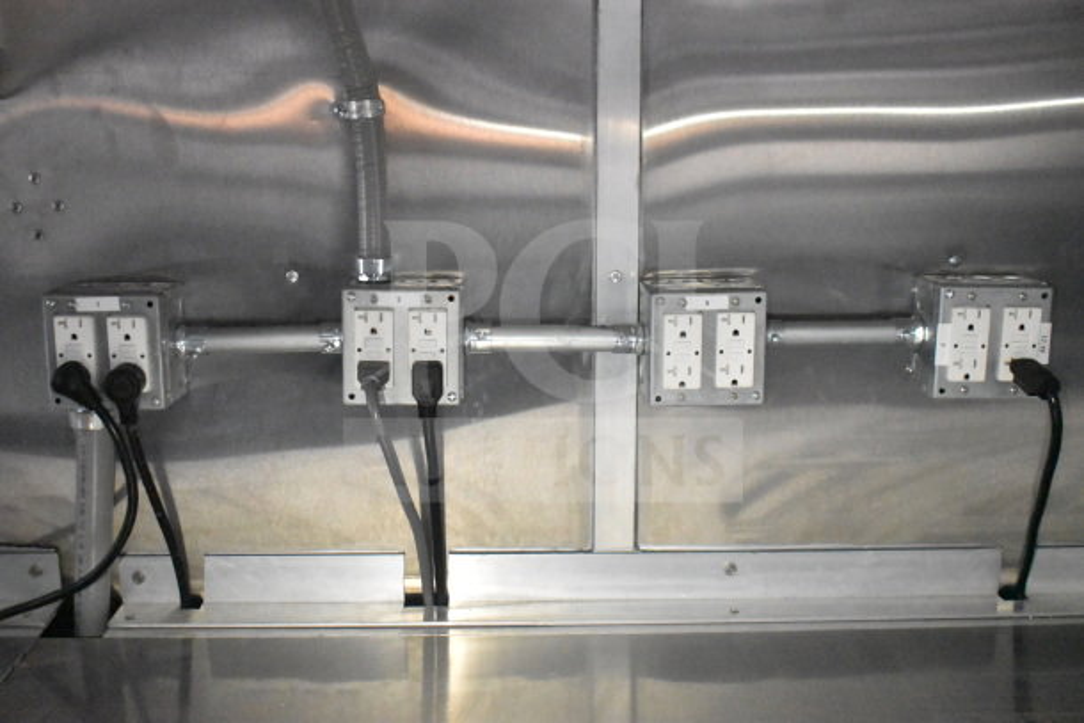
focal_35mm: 39
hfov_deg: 49.5
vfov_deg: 34.2
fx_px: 1175
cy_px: 362
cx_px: 542
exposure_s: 1/40
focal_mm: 26
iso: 16000
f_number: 4
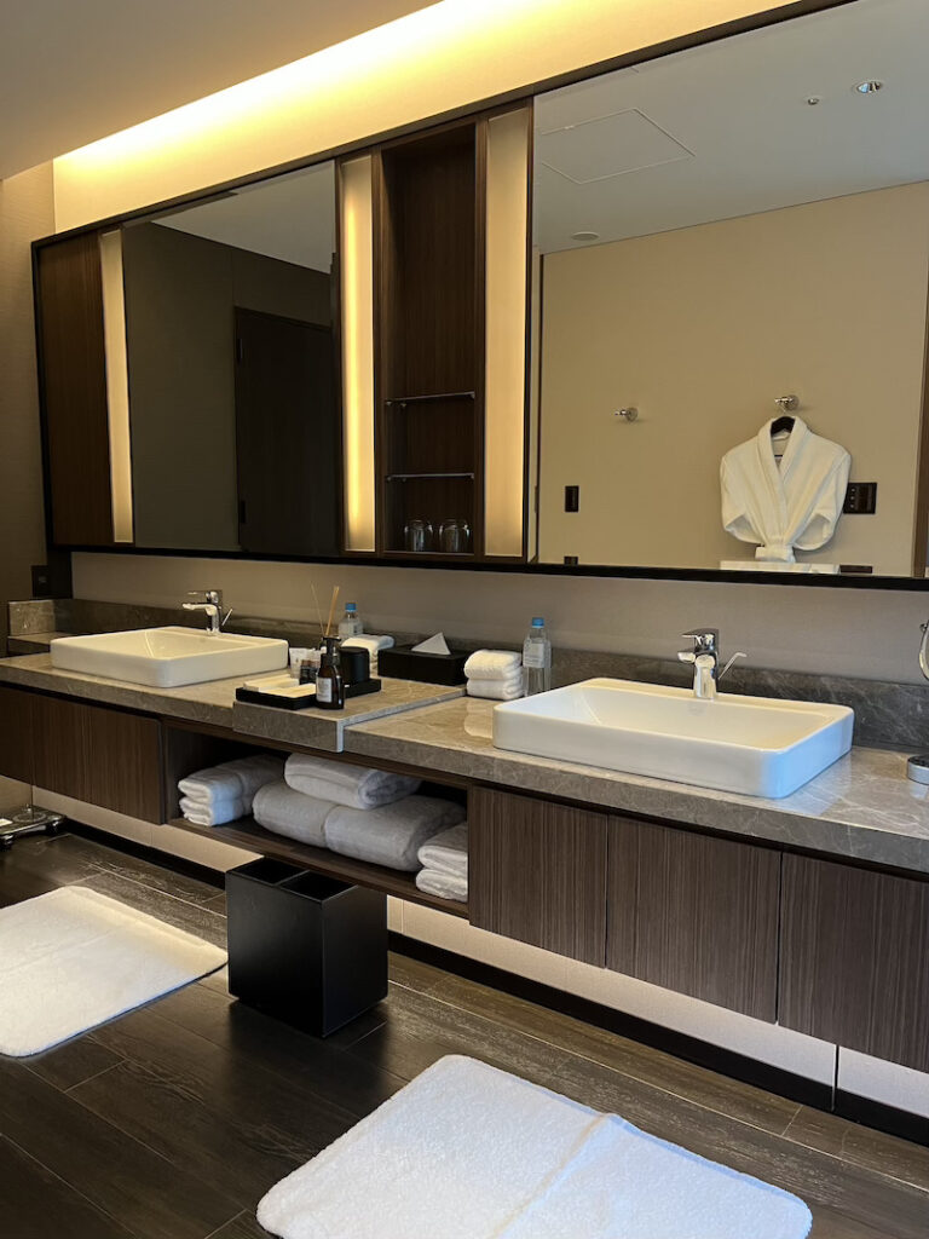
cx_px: 464
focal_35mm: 26
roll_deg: -1.0
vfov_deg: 67.3
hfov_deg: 53.1
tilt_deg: -6.5
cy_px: 620
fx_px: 930
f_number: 1.6
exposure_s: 1/50
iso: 250
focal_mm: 5.1
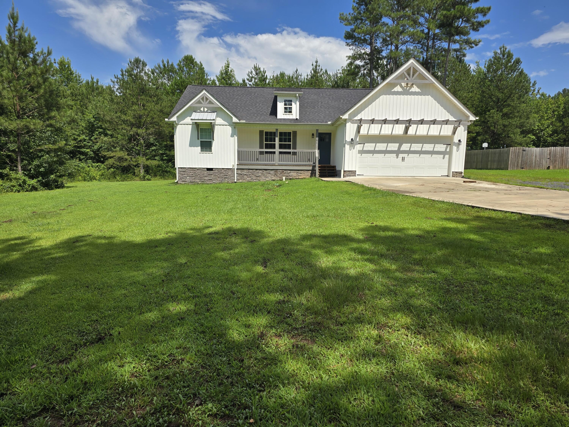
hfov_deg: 73.9
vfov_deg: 58.9
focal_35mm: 23
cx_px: 284
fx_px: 378
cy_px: 214
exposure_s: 1/845
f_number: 1.7
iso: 12
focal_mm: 6.3
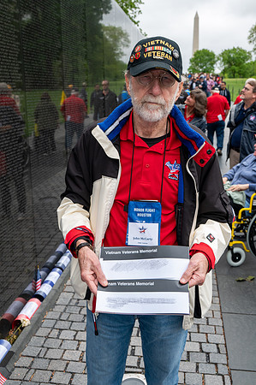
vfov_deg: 49.6
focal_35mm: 39
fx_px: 417
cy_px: 192
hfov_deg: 34.1
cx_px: 128
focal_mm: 39
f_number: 8
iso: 560
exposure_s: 1/640
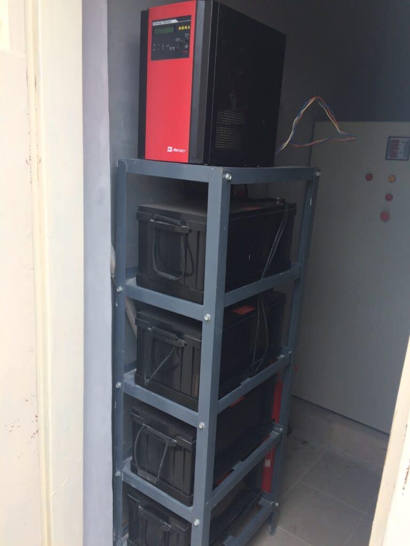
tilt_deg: -18.7
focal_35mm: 29
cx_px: 205
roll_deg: -2.8
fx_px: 458
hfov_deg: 48.2
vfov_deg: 61.7
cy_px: 273
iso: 32
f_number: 2.2
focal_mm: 4.15
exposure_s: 1/370
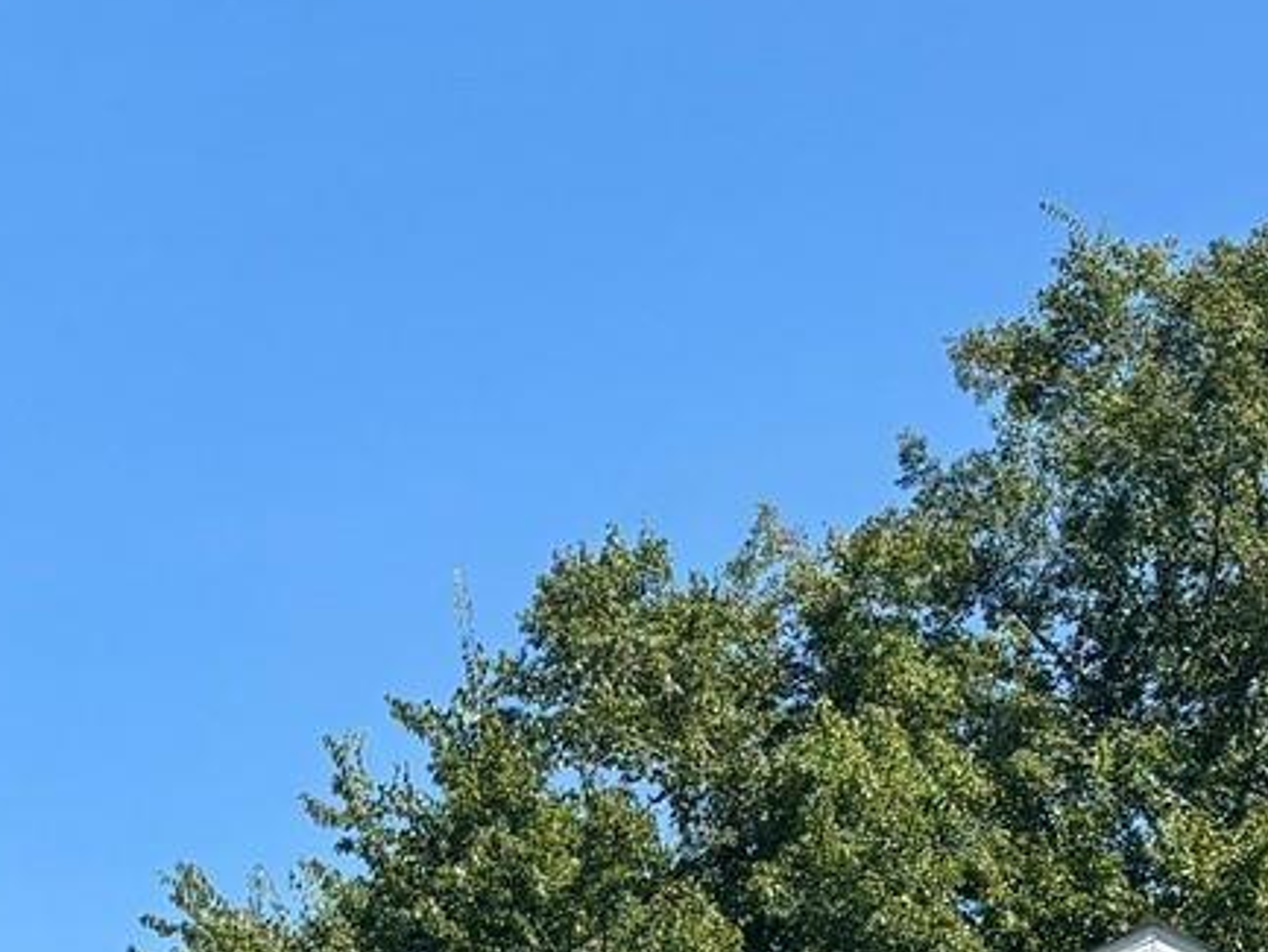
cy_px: 1687
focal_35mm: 123
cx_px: 384
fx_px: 4507
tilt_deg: +2.1
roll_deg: -1.8
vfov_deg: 11.3
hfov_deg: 16.0
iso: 50
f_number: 1.6
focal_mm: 5.96
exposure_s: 1/3205
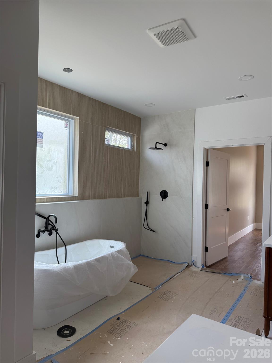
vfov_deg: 71.6
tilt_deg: +0.4
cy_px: 182
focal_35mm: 24
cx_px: 136
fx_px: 251
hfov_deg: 56.8
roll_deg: -1.4
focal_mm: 6.76
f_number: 1.78
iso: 100
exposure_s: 1/243
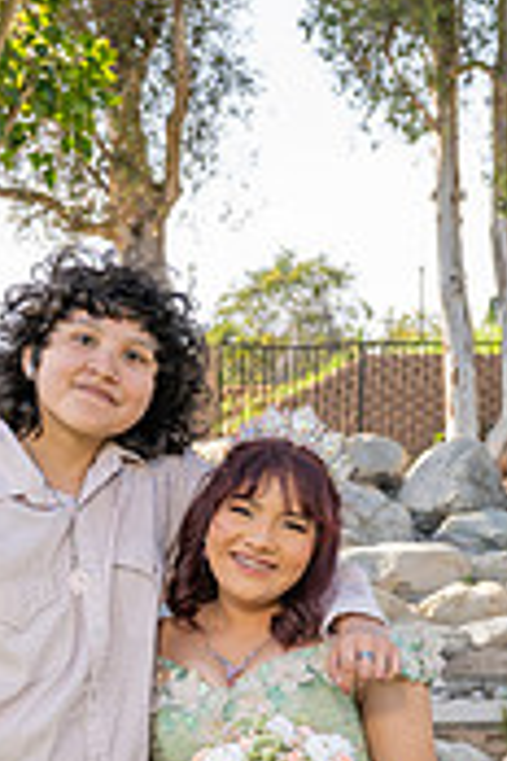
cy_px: 987
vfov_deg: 17.2
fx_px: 2366
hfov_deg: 12.1
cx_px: 52
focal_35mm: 112
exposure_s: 1/250
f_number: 5.6
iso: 200
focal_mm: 28
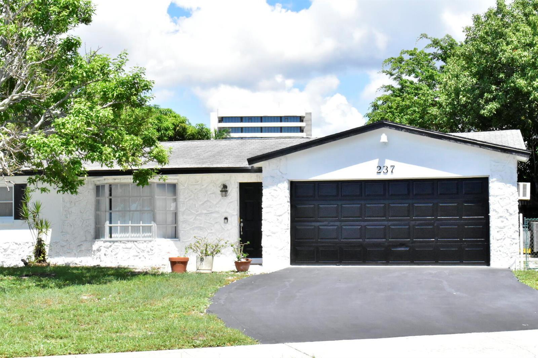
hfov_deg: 33.4
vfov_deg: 22.6
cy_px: 179
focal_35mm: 60
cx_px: 269
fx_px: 896
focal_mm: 40
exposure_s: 1/1250
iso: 5000
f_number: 22
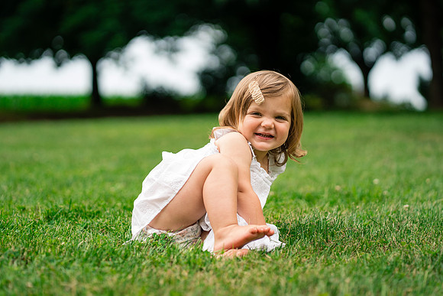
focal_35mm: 85
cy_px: 148
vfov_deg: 16.1
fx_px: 1046
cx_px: 222
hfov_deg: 23.9
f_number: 2.5
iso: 400
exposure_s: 1/2500
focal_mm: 85
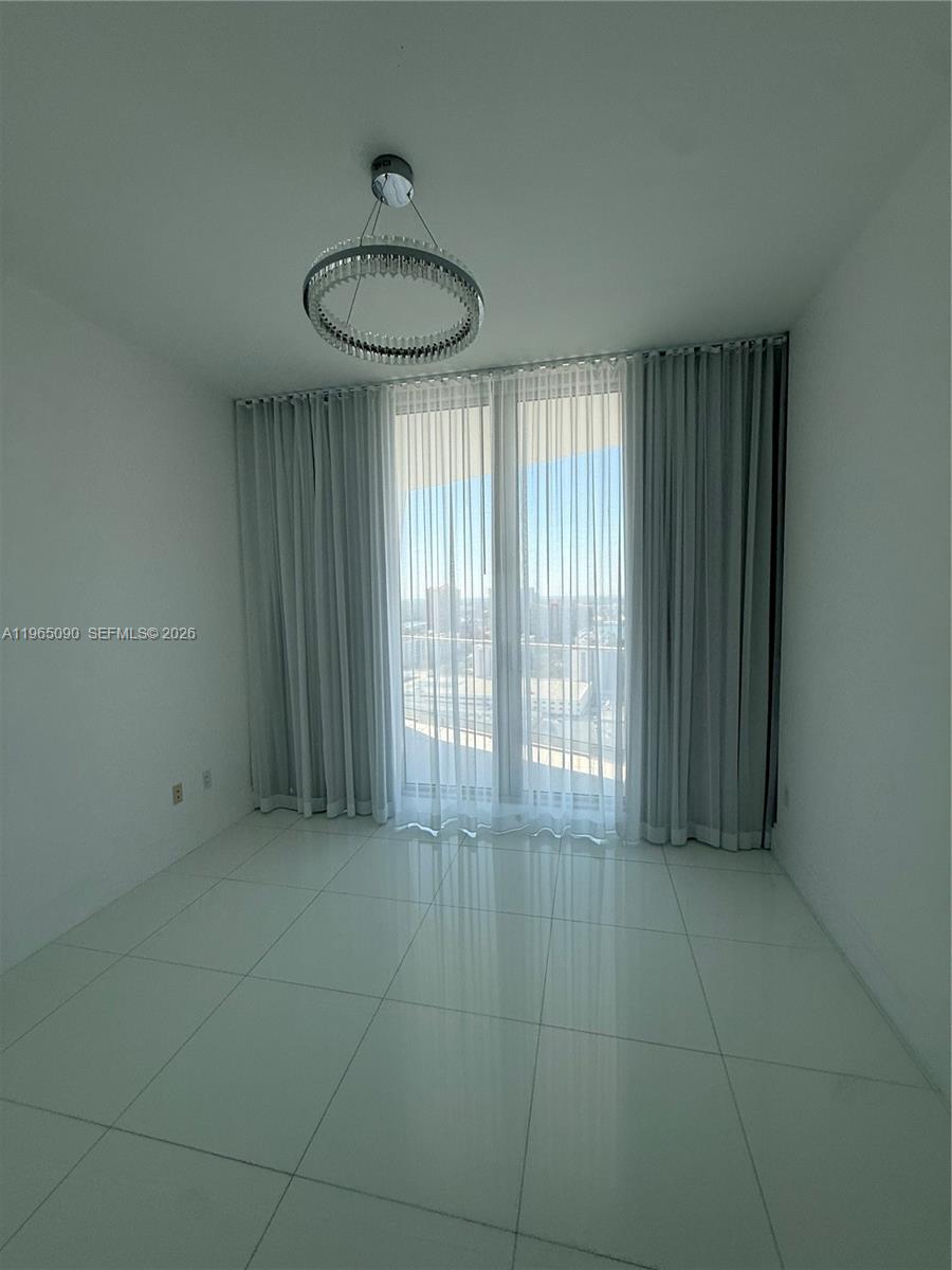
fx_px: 513
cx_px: 476
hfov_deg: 85.7
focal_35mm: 14
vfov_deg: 102.1
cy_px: 635
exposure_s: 1/357
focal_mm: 2.22
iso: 50
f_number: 2.2
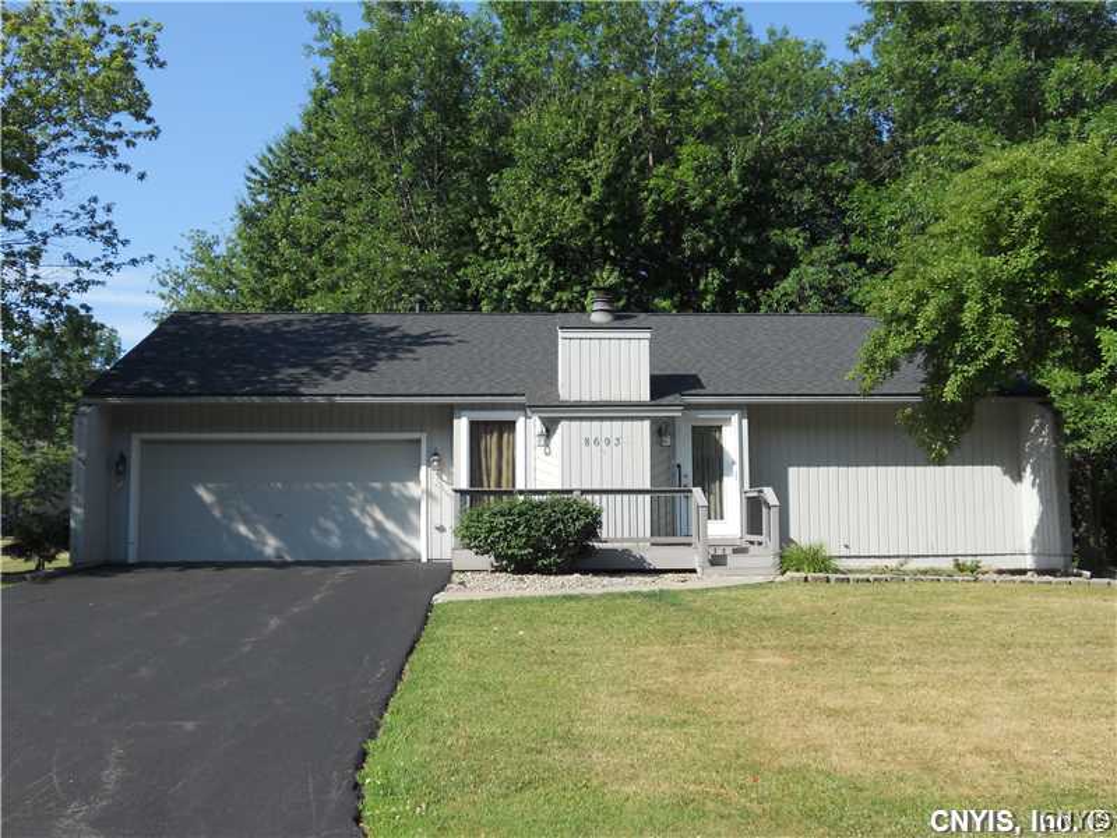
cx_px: 558
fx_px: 1226
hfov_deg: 49.0
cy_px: 419
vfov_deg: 37.7
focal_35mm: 38
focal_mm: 6.9
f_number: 3.9
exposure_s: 1/500
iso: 80
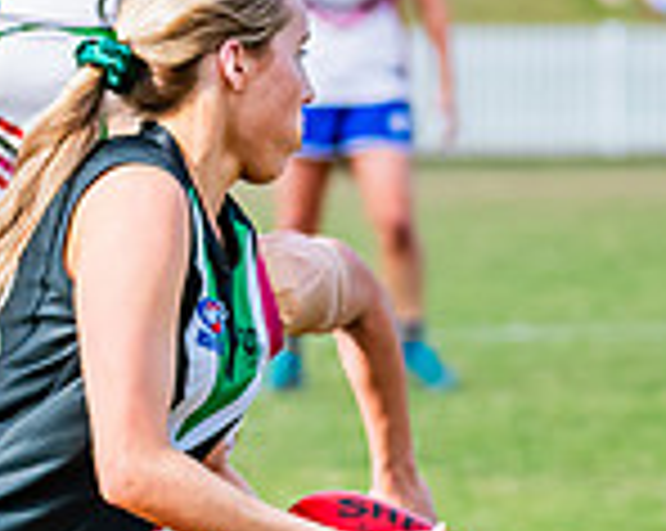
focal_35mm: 745
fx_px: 14665
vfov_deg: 2.1
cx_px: 106
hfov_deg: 2.6
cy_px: 656
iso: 800
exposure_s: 1/1600
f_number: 5.6
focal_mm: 170
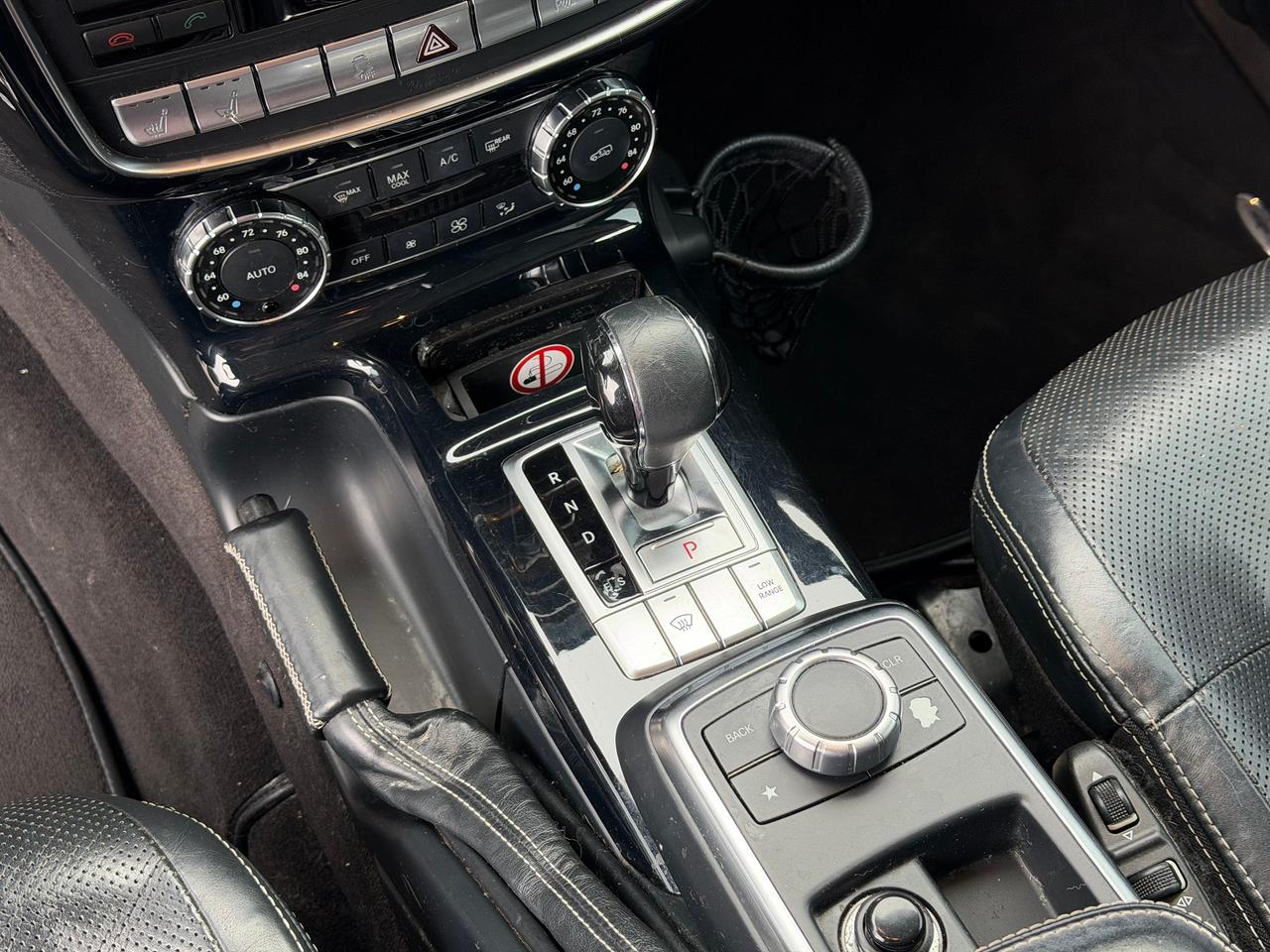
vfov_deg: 30.3
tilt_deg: -61.0
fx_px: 1761
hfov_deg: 39.7
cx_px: 635
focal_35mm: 48
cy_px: 476
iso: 160
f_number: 1.78
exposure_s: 1/79
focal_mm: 6.76
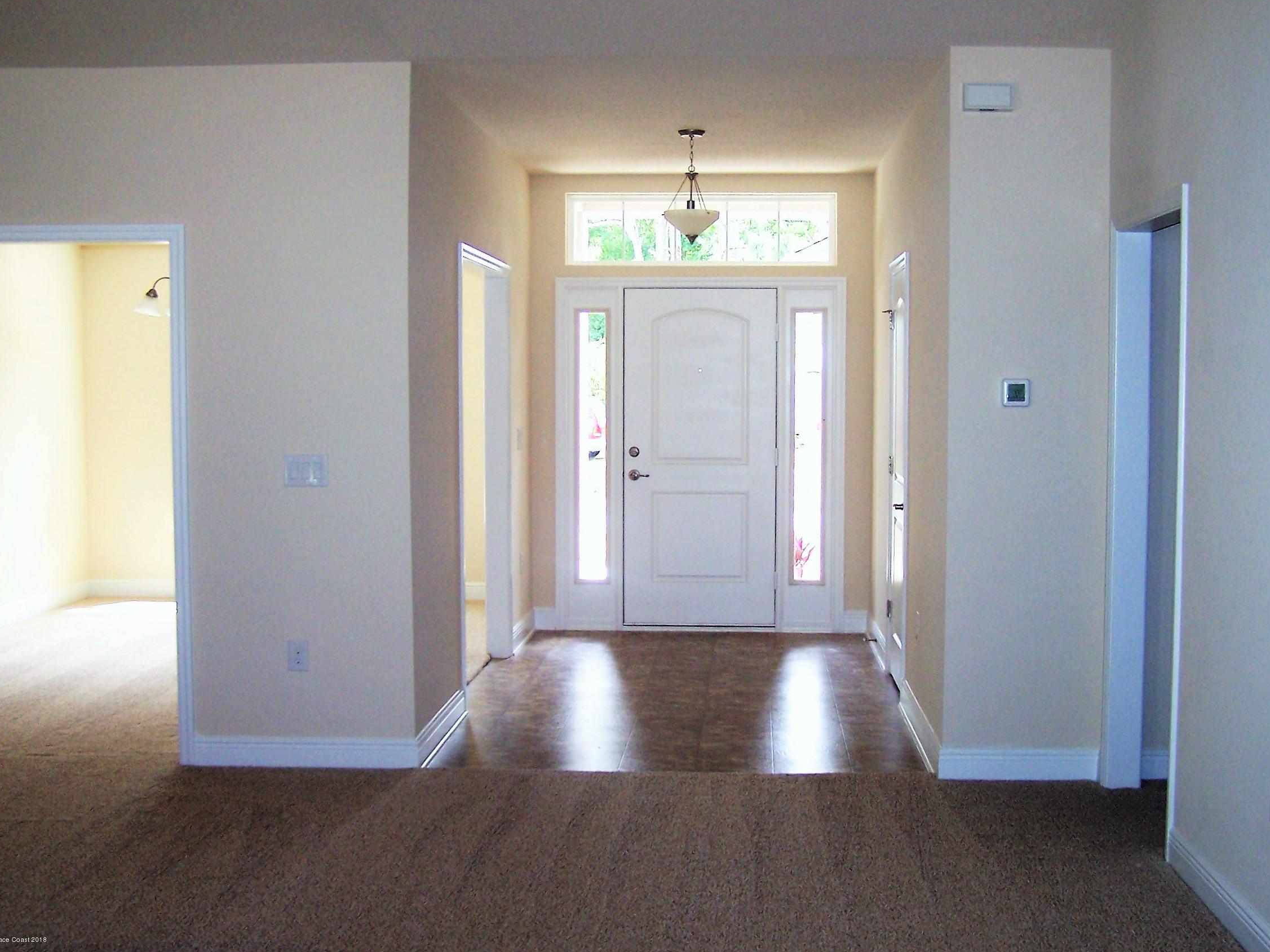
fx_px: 1541
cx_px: 688
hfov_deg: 44.8
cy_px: 447
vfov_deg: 34.3
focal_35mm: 42
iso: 140
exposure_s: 1/60
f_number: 2.8
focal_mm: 6.3
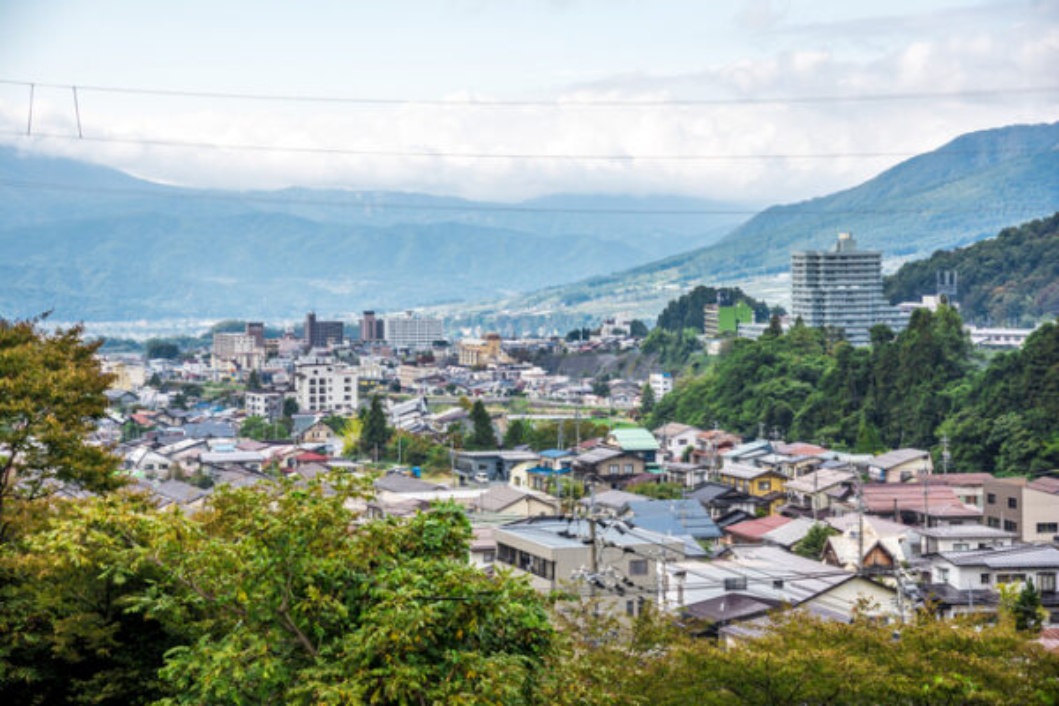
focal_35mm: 85
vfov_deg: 16.1
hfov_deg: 23.9
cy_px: 353
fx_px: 2500
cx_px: 530
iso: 100
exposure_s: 1/100
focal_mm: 85
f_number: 8
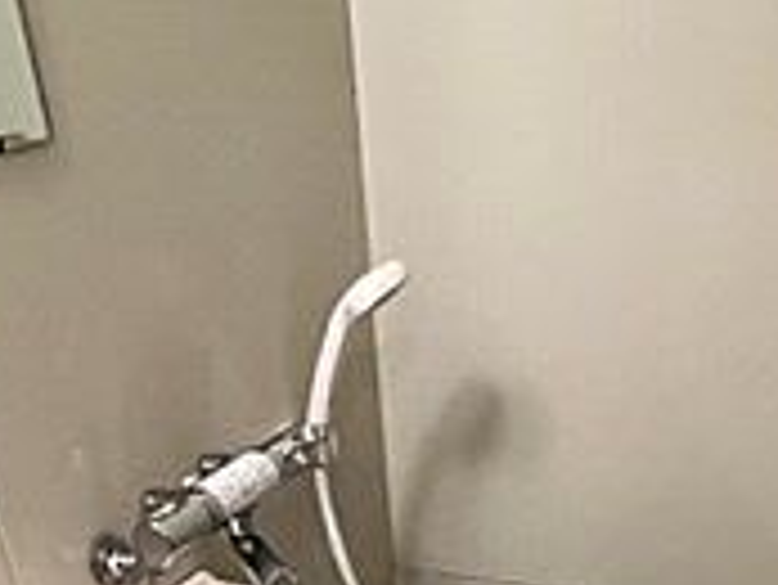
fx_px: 1080
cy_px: 850
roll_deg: +4.9
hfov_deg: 39.6
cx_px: 441
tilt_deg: -36.7
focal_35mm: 48
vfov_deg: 24.4
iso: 320
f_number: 1.8
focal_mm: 1.57
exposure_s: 1/60
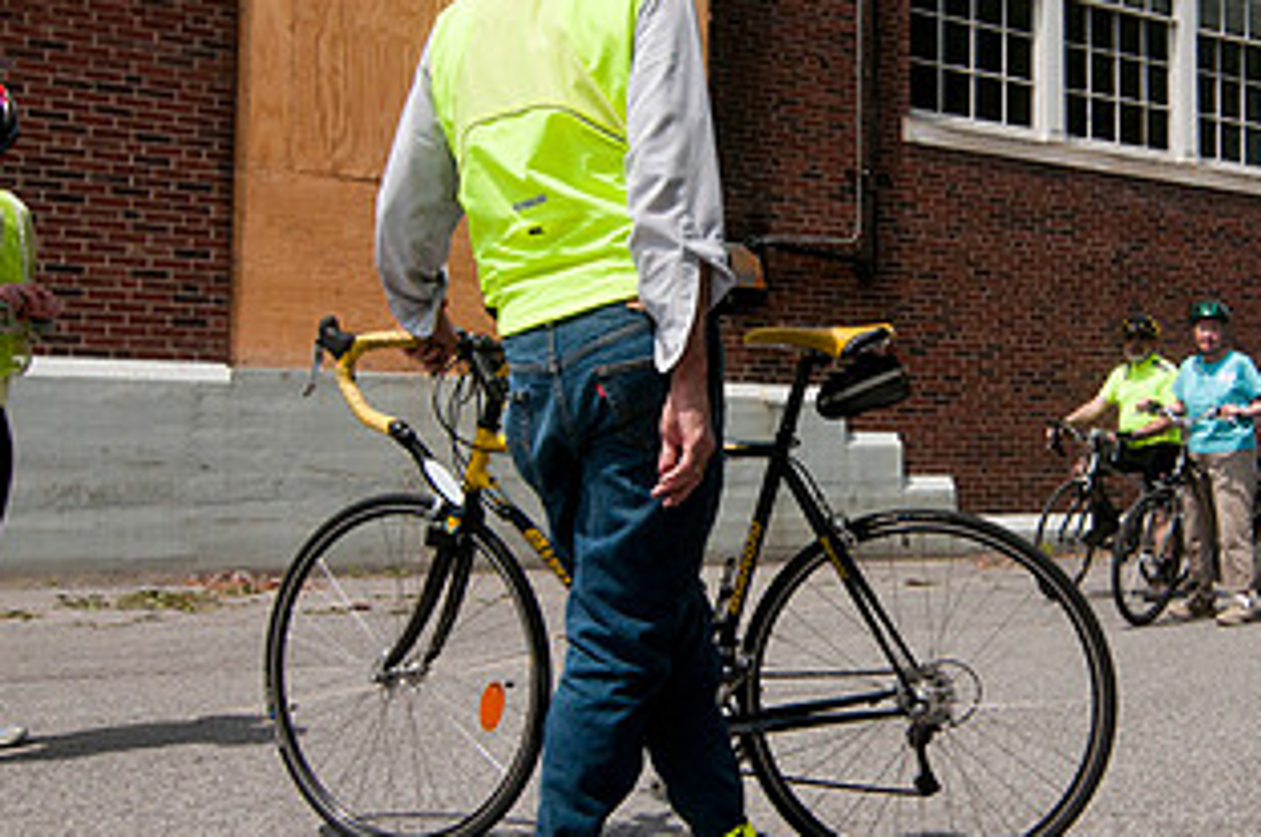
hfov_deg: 48.5
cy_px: 378
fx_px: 1364
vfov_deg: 34.1
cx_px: 873
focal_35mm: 39
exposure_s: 1/3200
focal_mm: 14
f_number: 5.6
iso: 400
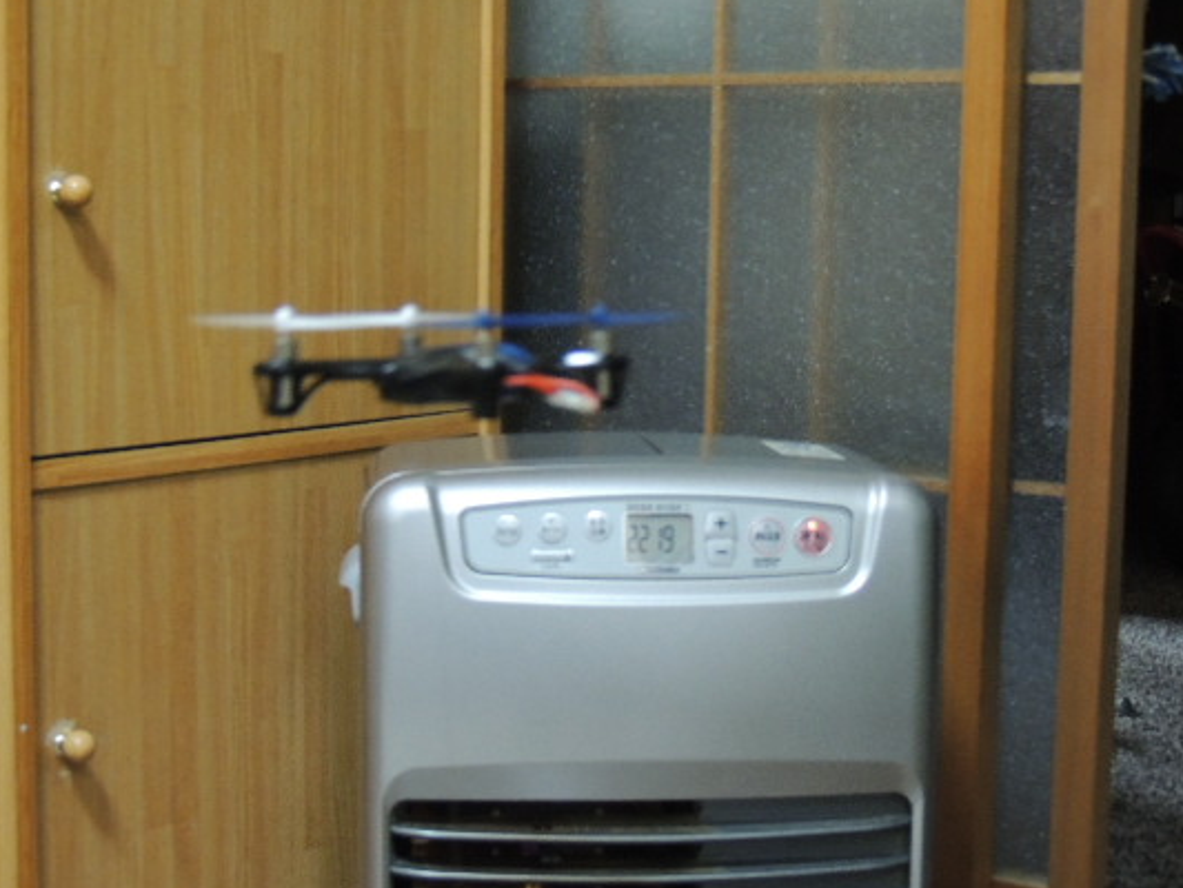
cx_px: 553
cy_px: 468
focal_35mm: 66
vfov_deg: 22.3
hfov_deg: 29.4
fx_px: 2256
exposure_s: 1/15
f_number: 3.7
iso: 720
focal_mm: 9.8
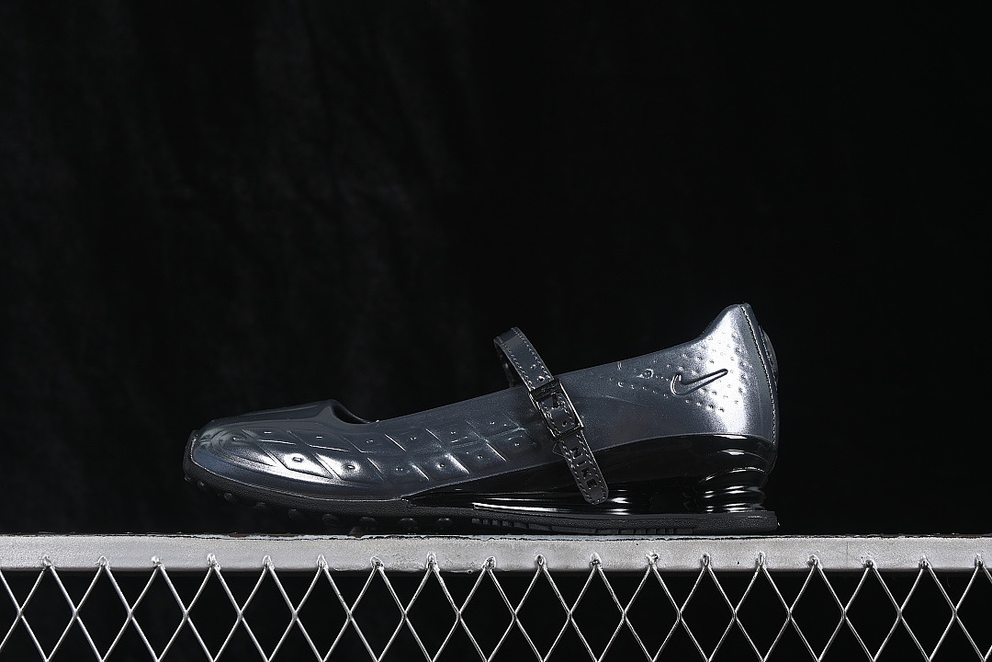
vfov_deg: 18.2
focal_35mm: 75
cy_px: 331
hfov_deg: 27.0
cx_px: 496
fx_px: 2067
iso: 160
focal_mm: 50
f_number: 7.1
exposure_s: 1/60
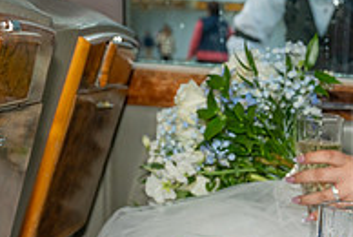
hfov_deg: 17.9
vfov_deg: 13.3
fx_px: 1011
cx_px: 509
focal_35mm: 103
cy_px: 150
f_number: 5.6
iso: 500
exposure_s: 1/160
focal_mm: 34.5
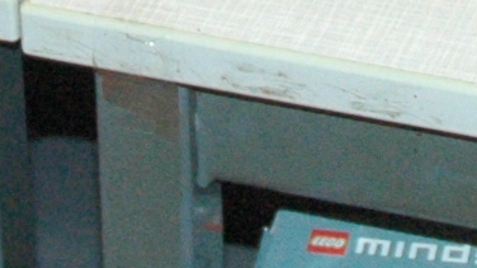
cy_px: -956
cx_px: 373
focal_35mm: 339
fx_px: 4288
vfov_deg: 3.4
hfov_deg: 6.4
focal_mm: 27
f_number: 4.5
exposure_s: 1/200
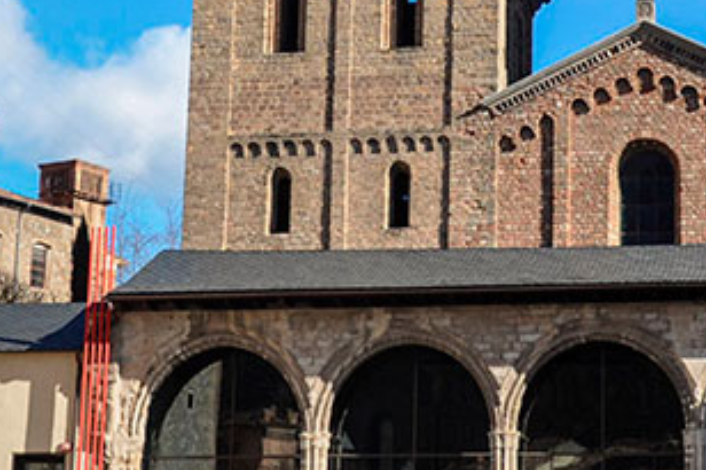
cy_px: -128
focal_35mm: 92
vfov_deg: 14.3
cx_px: 367
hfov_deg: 22.2
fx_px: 1803
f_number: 8
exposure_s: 1/250
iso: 200
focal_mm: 18
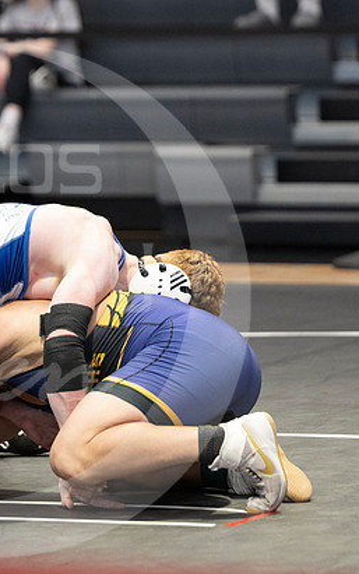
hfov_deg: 4.5
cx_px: 137
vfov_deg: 7.2
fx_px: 4569
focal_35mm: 292
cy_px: 204
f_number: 2.8
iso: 3200
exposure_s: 1/1000
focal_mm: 130
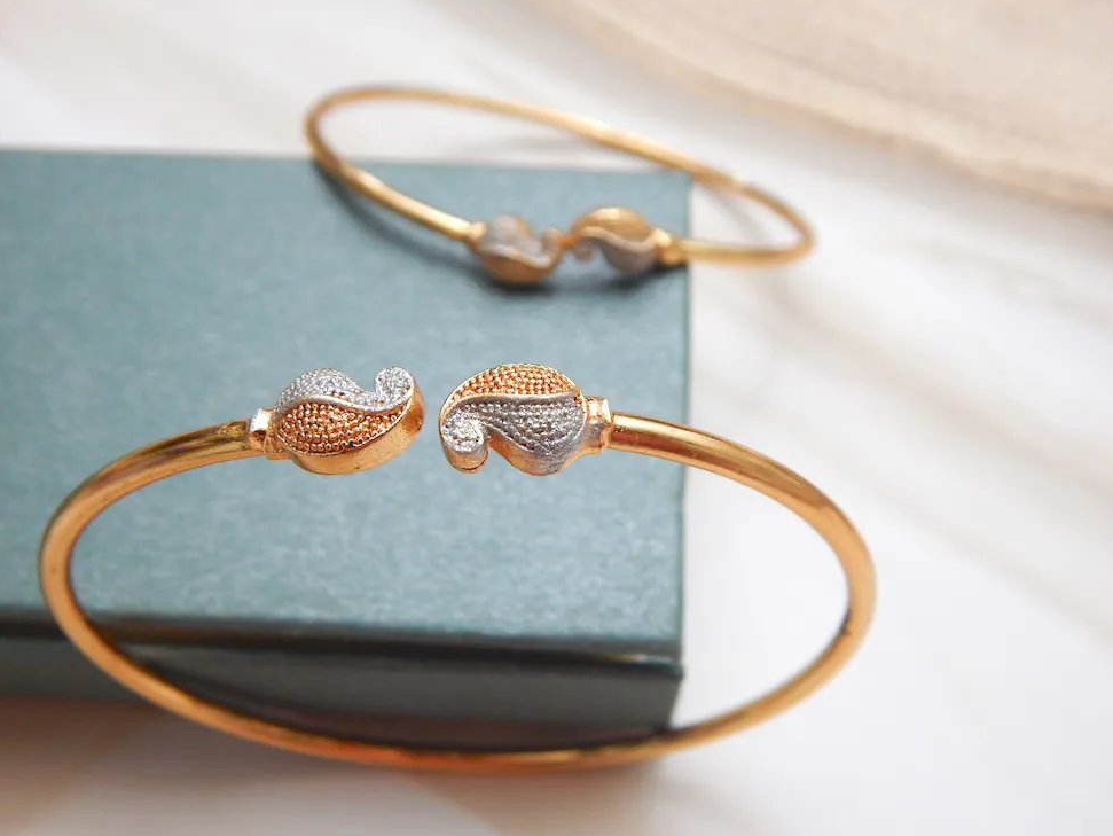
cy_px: 422
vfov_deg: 40.7
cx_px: 571
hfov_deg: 52.6
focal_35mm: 35
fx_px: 1126
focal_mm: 6.1
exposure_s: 1/30
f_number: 3.3
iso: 360
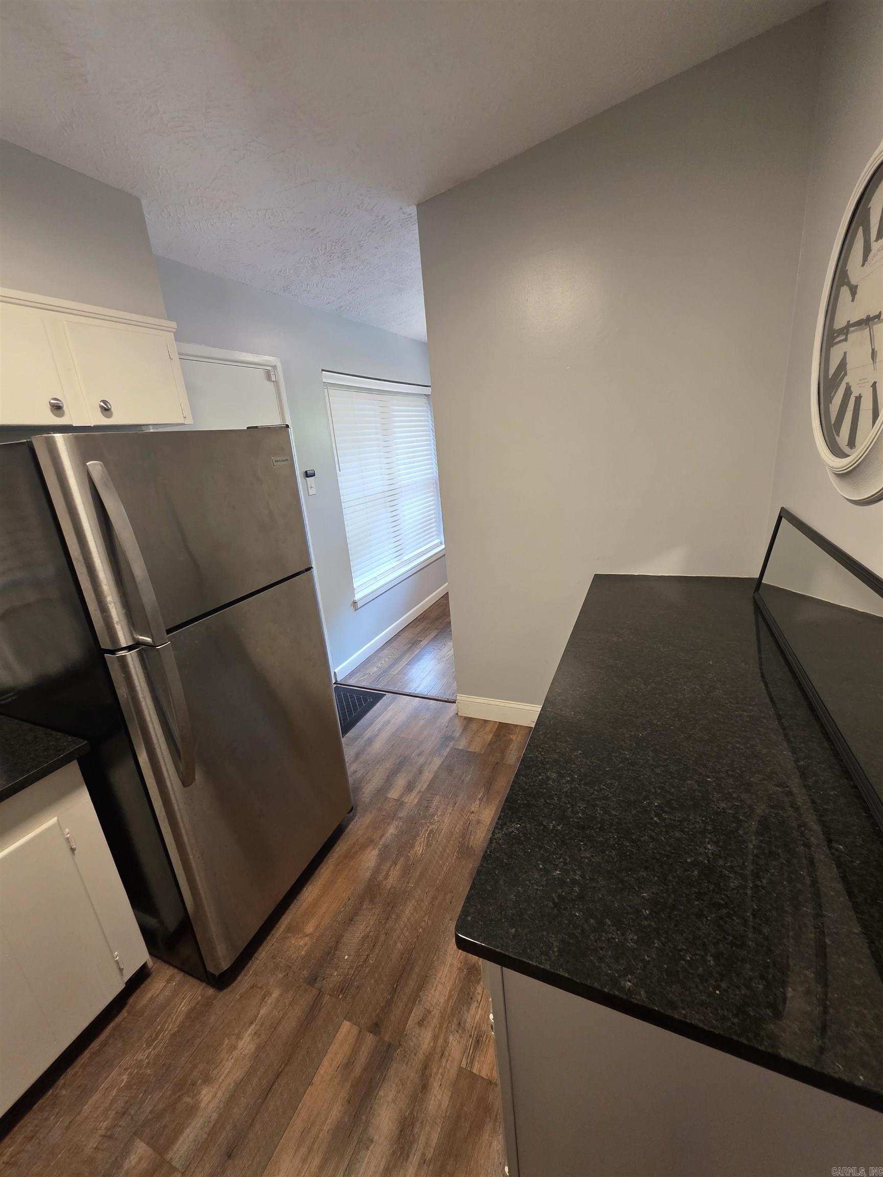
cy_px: 588
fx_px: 442
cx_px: 442
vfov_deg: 106.2
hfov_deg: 89.9
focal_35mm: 13
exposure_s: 1/60
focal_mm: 2.2
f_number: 1.9
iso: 320
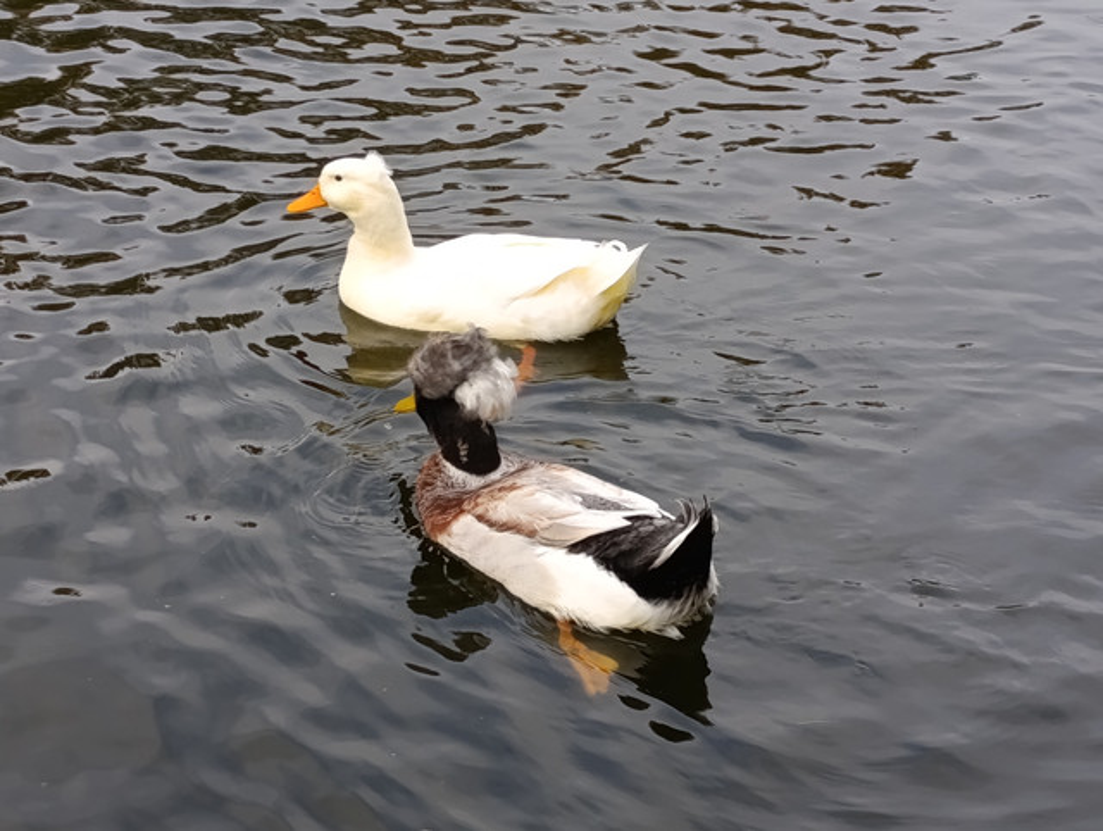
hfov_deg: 24.4
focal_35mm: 80
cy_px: 416
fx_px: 2553
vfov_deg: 18.5
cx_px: 552
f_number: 1.65
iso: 62
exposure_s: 1/120
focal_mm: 6.11
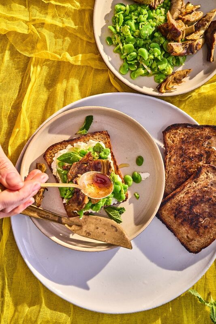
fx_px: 315
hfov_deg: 37.8
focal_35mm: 35
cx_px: 108
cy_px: 162
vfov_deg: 54.4
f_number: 11
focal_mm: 35
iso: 250
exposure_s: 1/160
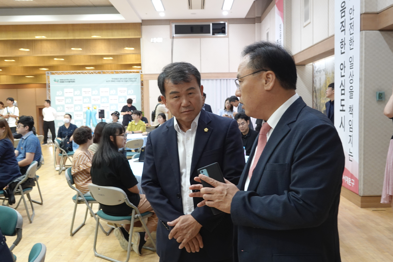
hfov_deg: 57.2
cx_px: 196
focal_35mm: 33
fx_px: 360
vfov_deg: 40.0
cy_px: 131
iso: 800
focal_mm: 12.25
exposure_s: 1/40
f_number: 3.5
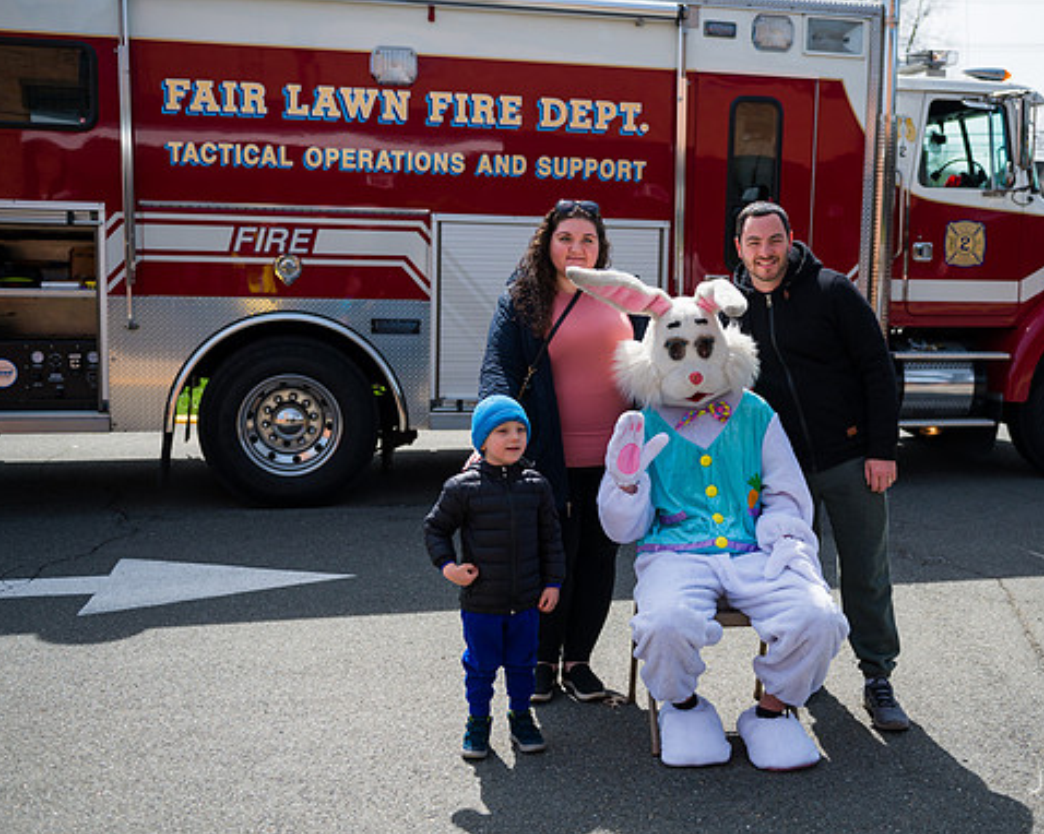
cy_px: 419
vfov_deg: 36.5
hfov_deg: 44.7
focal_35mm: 41
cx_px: 603
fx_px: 1266
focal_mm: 36
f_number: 4
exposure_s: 1/3200
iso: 200
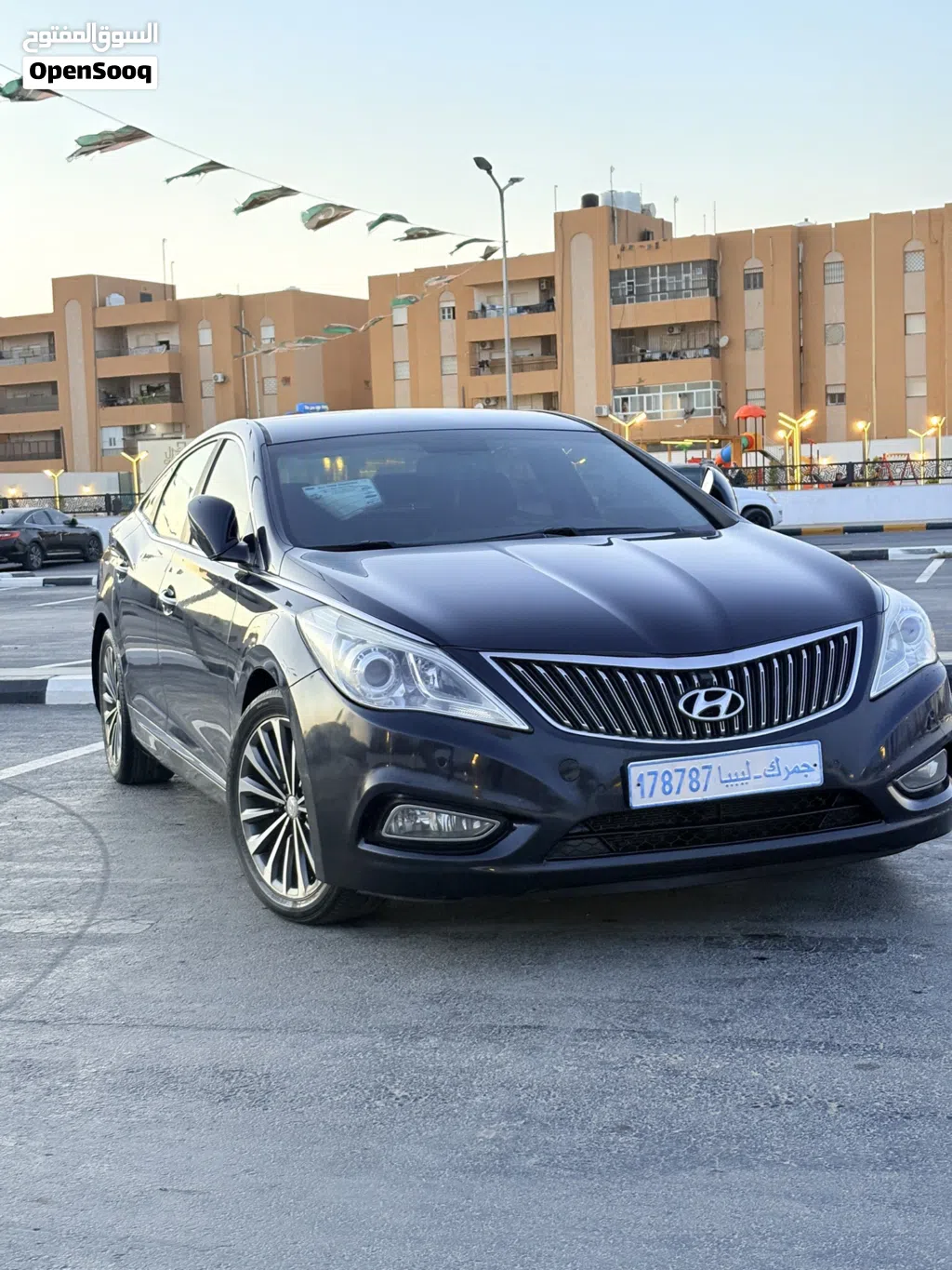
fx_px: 1906
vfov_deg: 36.8
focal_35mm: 52
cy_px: 635
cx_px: 476
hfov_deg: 28.0
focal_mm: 5.96
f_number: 1.6
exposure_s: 1/60
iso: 125
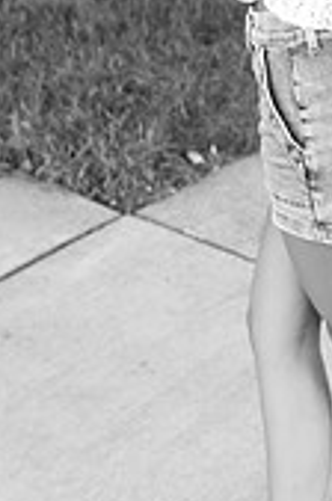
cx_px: 405
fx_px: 1167
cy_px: 3
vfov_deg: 23.3
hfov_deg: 15.6
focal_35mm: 84
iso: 1600
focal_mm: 31.5
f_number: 4
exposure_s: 1/800
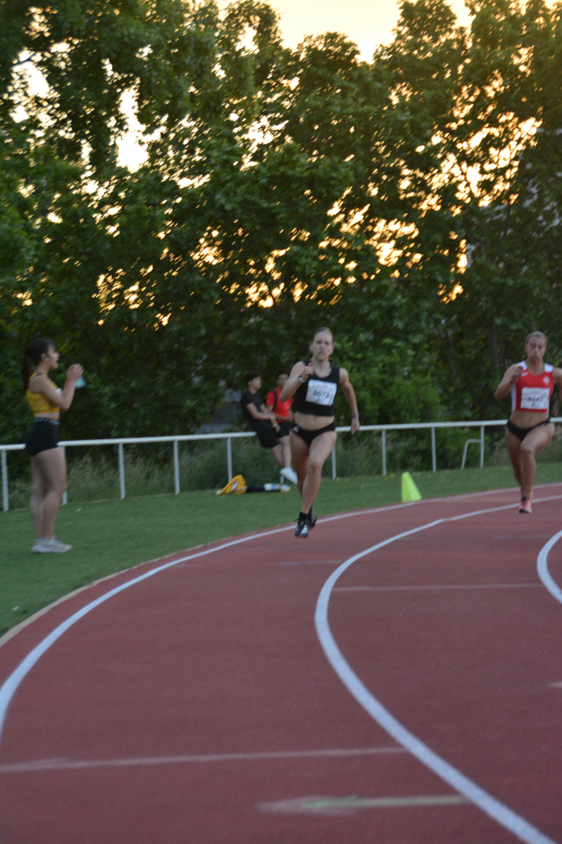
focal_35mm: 112
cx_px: 281
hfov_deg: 12.2
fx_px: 2635
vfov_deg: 18.2
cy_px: 422
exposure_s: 1/250
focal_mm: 75
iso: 1600
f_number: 5.6
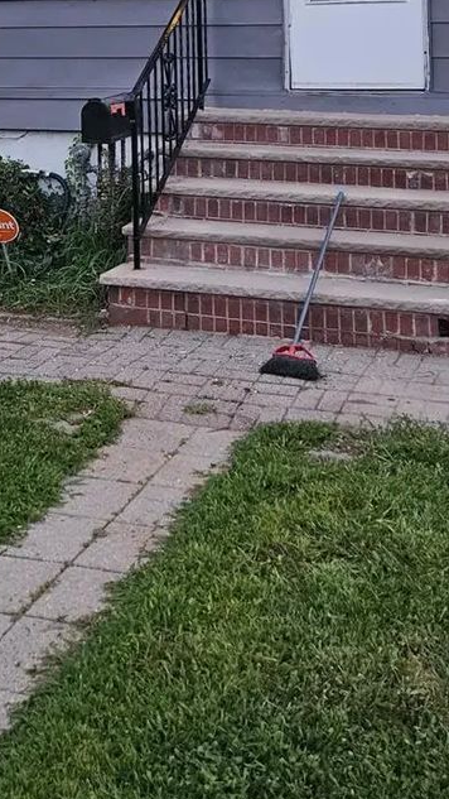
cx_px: 168
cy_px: -31
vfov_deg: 34.4
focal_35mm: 54
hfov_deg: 22.2
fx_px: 1143
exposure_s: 1/120
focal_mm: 5.4
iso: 640
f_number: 1.8
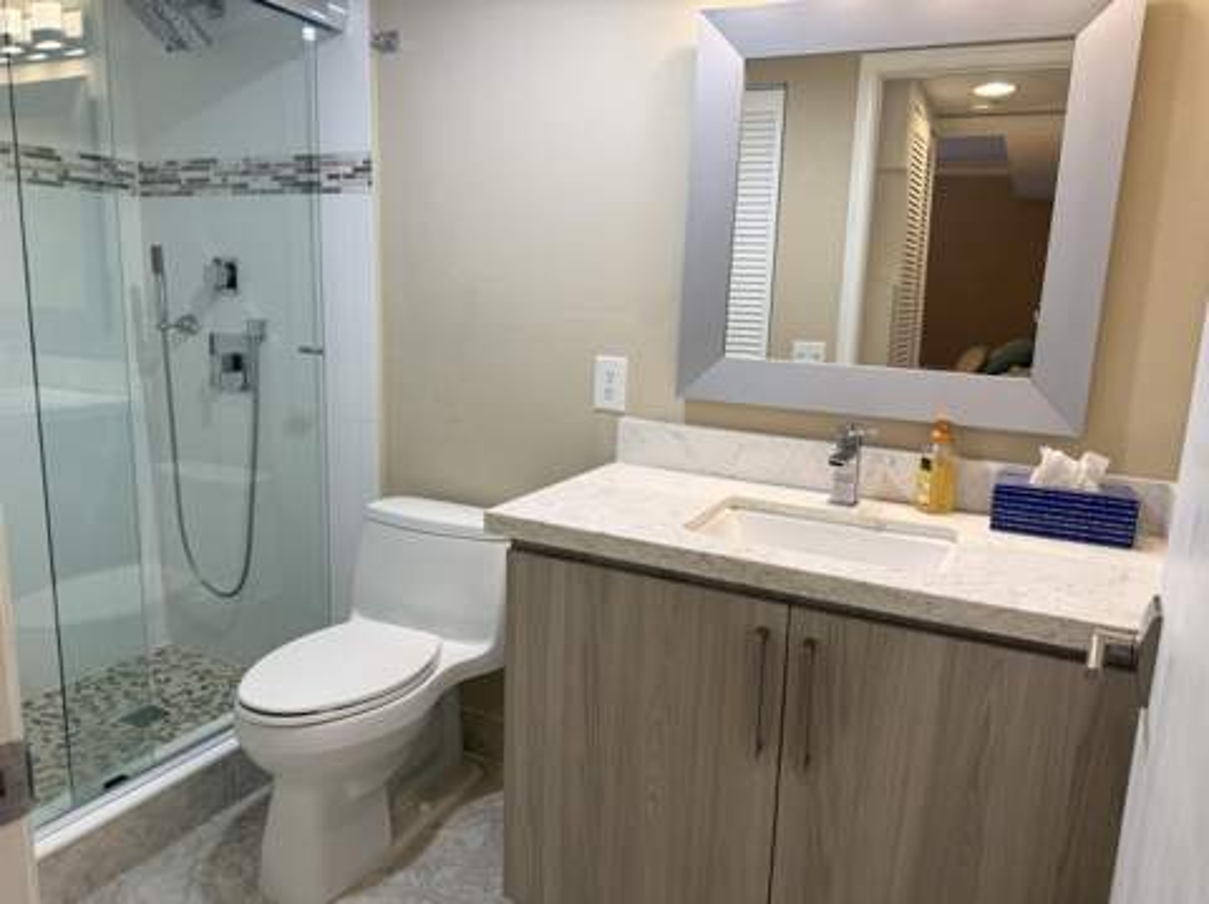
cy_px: 452
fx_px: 837
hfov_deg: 71.7
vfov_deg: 56.7
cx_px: 604
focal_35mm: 24
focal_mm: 6.76
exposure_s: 1/120
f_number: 1.78
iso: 100
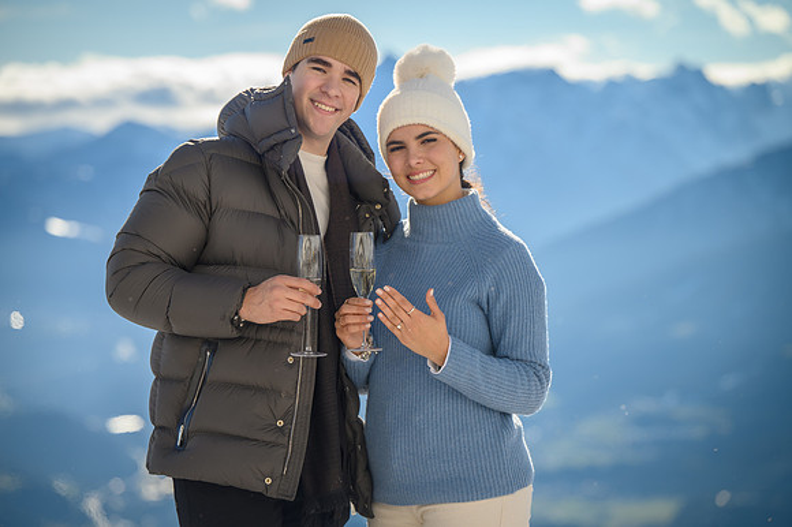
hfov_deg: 18.6
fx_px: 2419
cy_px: 264
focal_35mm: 110
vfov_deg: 12.4
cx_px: 396
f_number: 3.5
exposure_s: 1/1250
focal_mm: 110
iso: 100
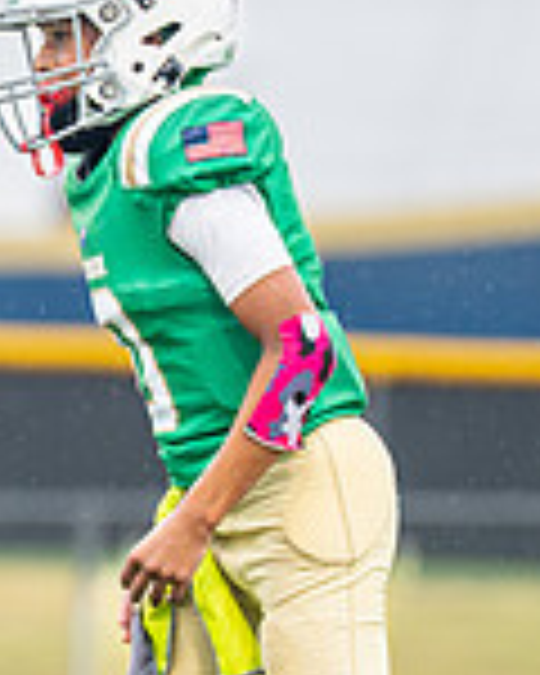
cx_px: -477
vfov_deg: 2.0
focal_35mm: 953
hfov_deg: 1.6
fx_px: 19038
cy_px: 373
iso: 500
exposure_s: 1/1000
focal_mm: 200
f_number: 2.8
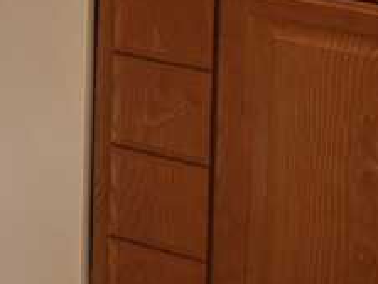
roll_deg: +1.6
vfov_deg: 11.0
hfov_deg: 14.8
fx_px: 1299
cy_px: -331
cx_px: -272
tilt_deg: -6.6
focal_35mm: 119
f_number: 1.6
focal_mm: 5.96
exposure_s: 1/120
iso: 80
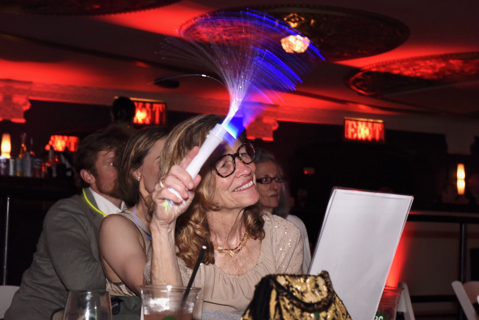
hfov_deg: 32.4
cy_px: 160
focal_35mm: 62
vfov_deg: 21.9
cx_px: 240
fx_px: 825
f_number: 8
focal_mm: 62
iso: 2000
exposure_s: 1/60
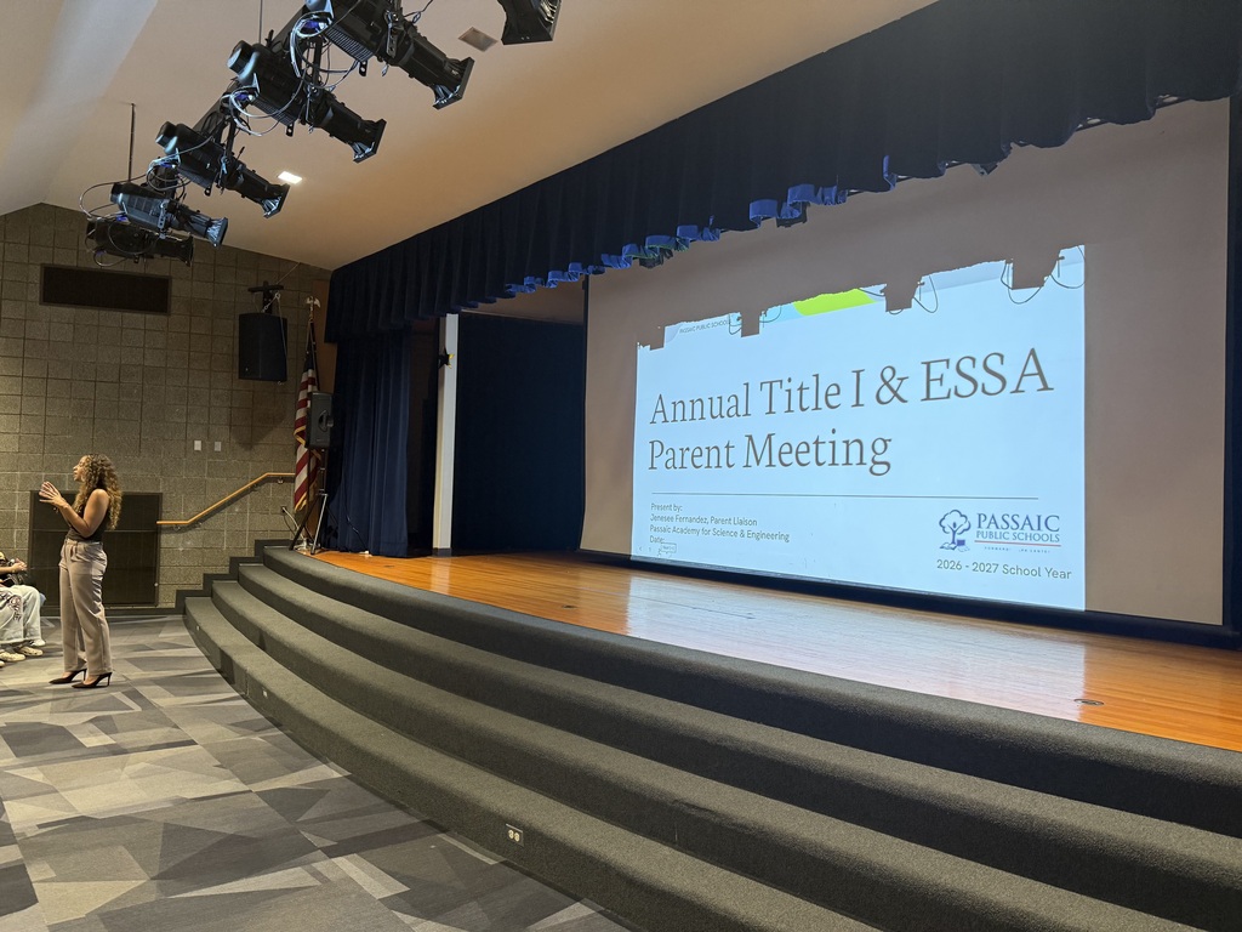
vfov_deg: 56.8
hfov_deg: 71.6
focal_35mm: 24
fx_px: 861
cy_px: 466
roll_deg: -2.2
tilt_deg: +1.4
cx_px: 621
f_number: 1.78
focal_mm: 6.76
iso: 200
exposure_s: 1/75
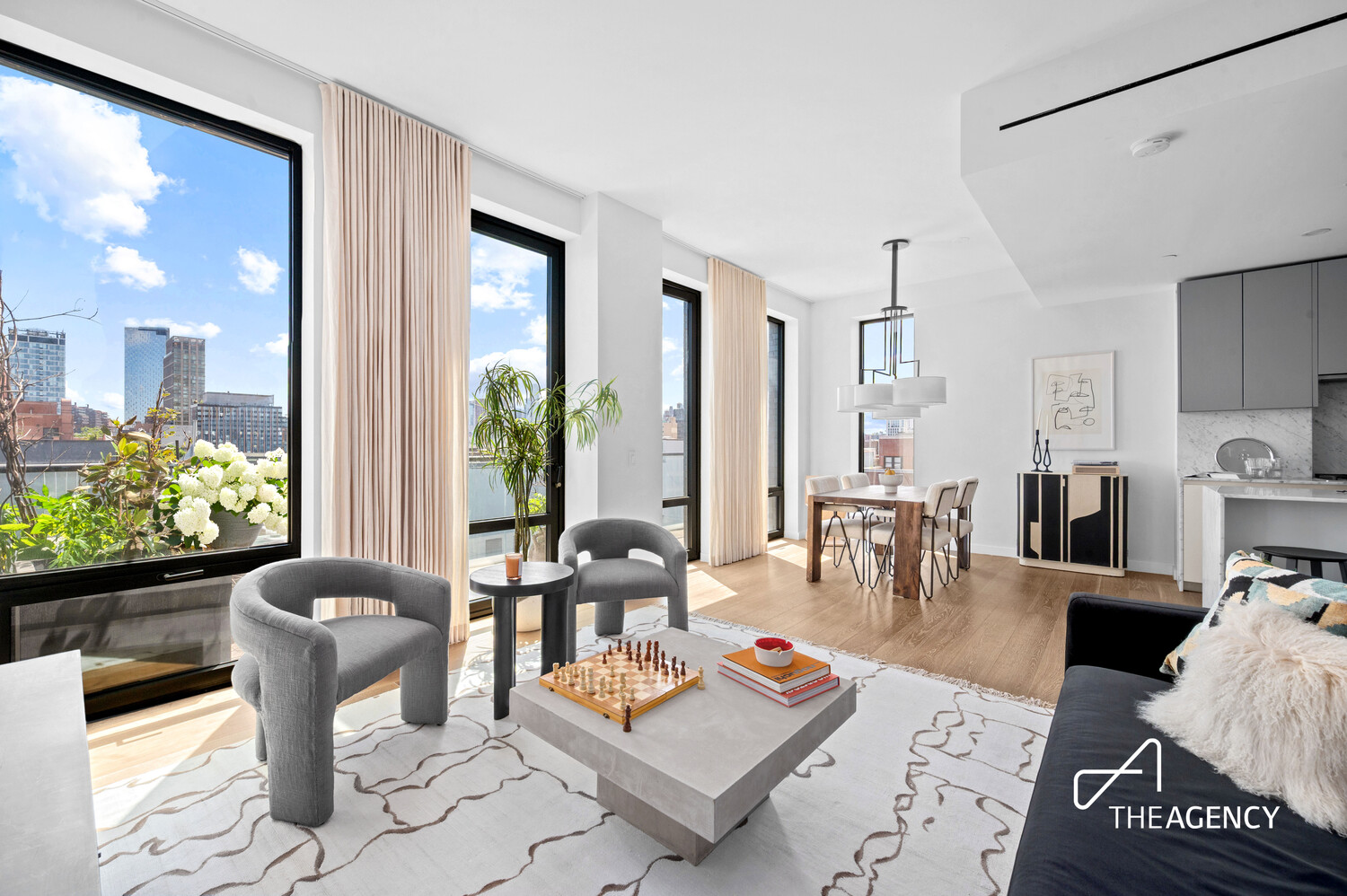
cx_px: 674
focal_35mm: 14
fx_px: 523
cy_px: 448
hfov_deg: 104.3
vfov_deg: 81.1
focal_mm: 14
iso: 250
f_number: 13
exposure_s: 1/6
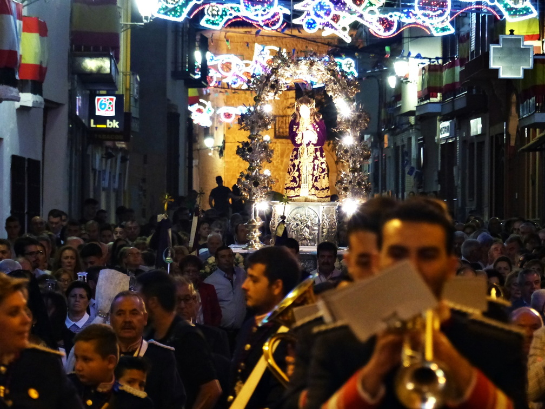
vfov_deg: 5.2
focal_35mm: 285
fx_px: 4487
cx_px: 272
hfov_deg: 7.0
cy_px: 204
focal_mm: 51.2
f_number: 2.8
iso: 800
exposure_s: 1/50
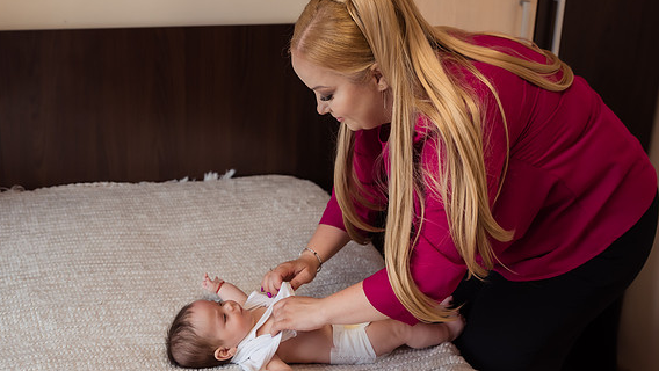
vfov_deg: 24.4
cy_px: 163
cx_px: 277
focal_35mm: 49
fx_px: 857
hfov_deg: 42.0
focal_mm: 38
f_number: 3.2
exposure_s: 1/200
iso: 400
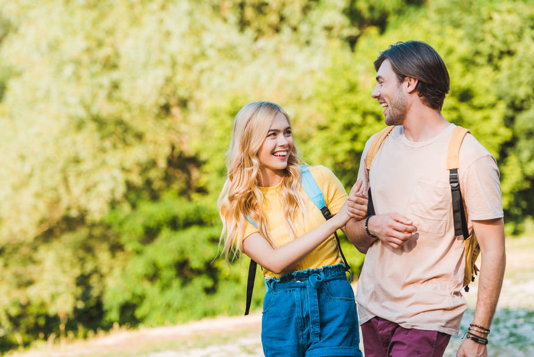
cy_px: 197
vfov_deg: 11.3
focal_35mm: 122
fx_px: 1811
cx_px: 245
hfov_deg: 16.8
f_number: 3.5
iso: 200
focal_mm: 110
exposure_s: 1/800
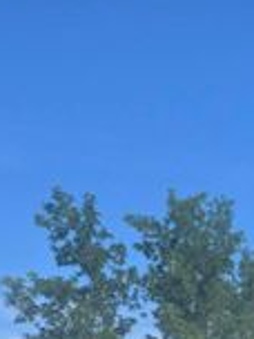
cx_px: 406
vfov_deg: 15.0
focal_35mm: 101
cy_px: 721
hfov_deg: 13.6
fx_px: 988
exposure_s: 1/792
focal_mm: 6.3
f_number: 1.7
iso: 12
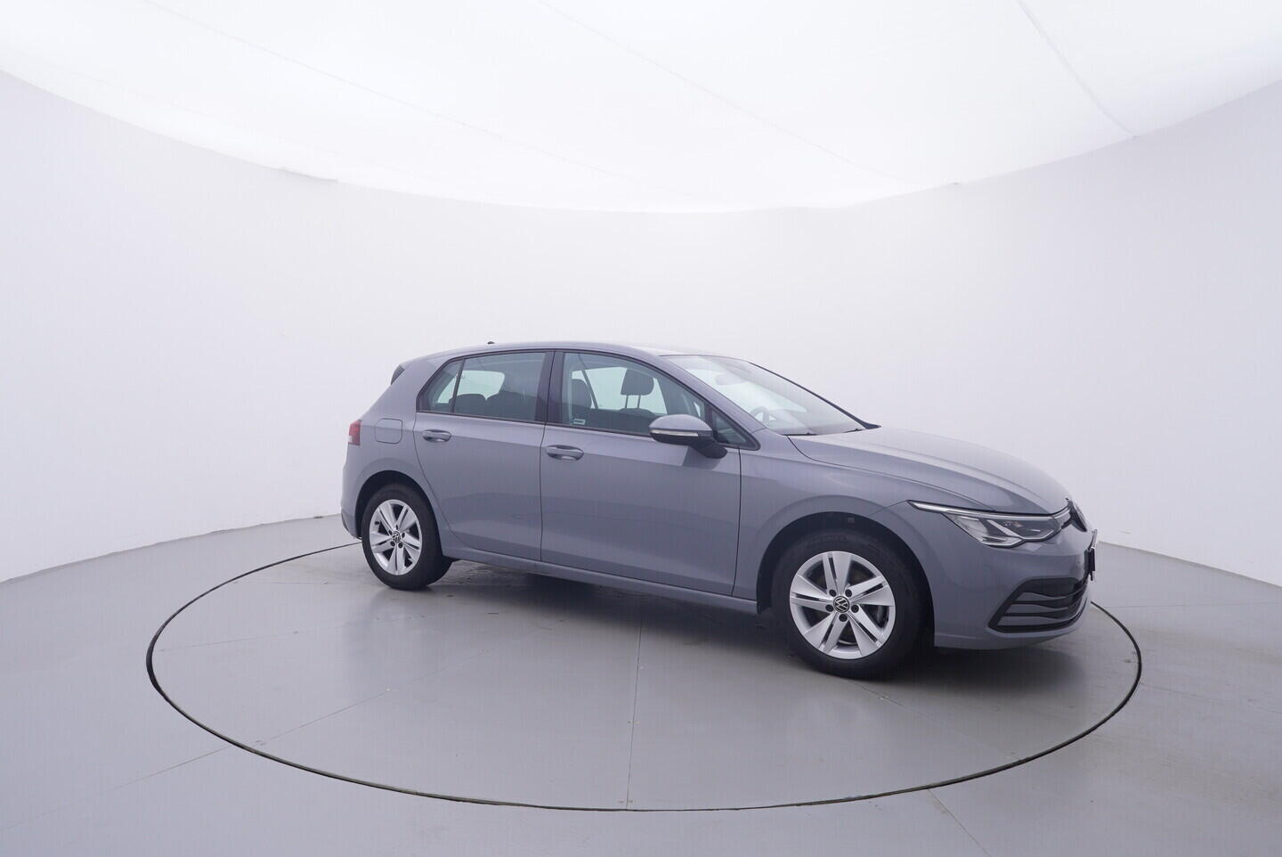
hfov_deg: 77.3
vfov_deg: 56.2
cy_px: 428
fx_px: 802
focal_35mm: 22
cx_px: 641
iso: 200
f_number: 5
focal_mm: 15
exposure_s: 1/80
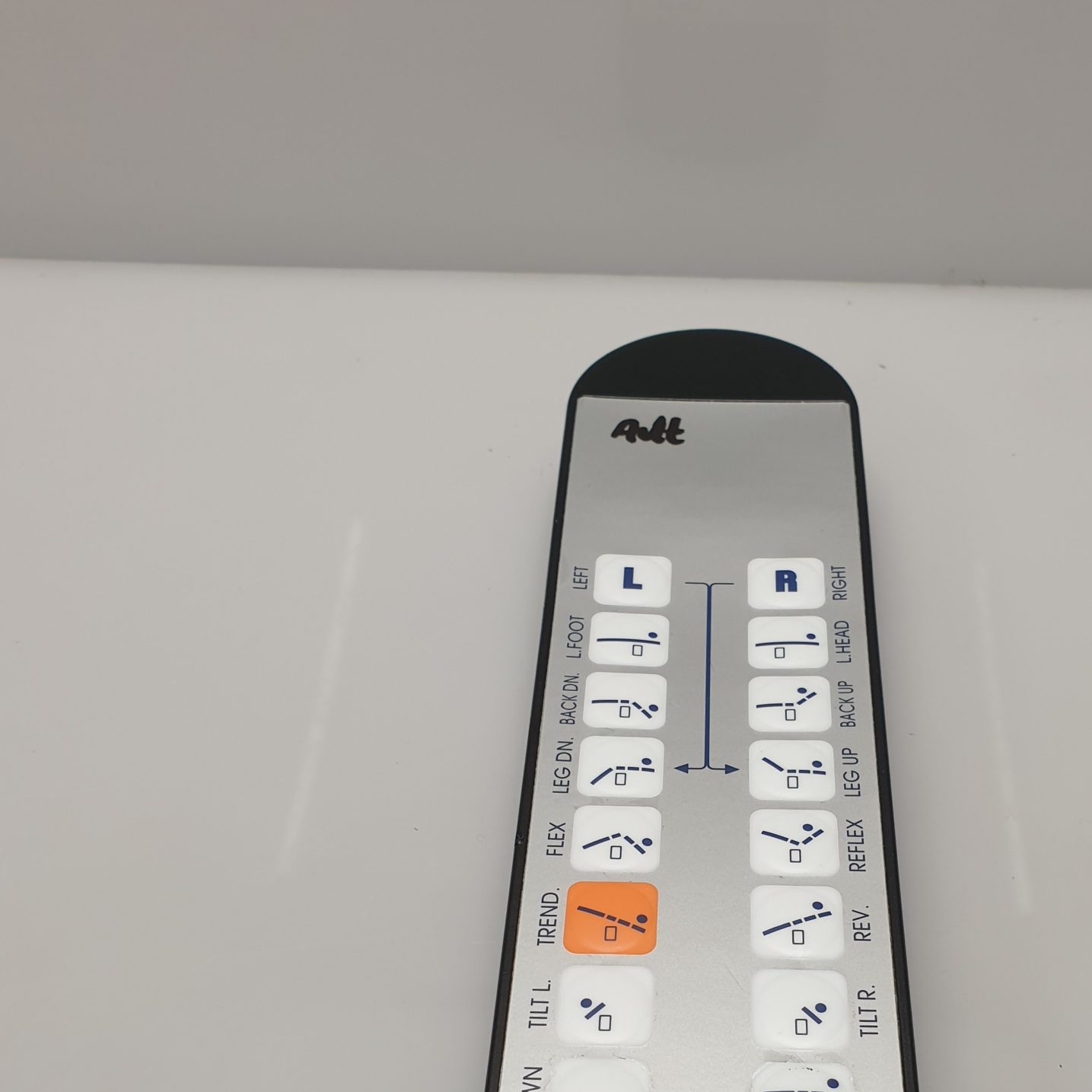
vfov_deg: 39.2
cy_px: 890
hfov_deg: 40.6
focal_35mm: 41
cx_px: 682
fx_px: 1463
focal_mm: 4.3
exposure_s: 1/100
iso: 80
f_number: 2.4
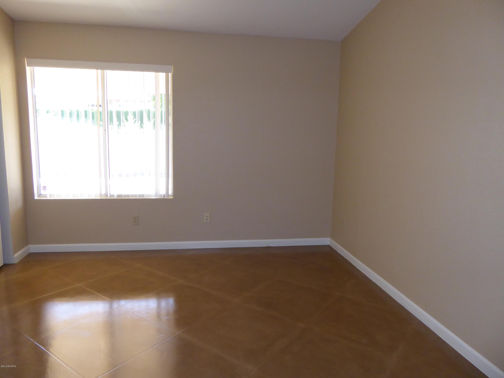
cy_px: 189
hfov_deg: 71.6
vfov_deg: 56.8
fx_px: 349
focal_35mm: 24
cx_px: 252
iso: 320
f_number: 3.3
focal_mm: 4.3
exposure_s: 1/60
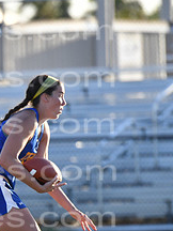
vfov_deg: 2.6
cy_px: 196
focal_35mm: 775
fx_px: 5164
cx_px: -124
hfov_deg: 1.9
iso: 400
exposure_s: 1/1250
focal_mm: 200
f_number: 4
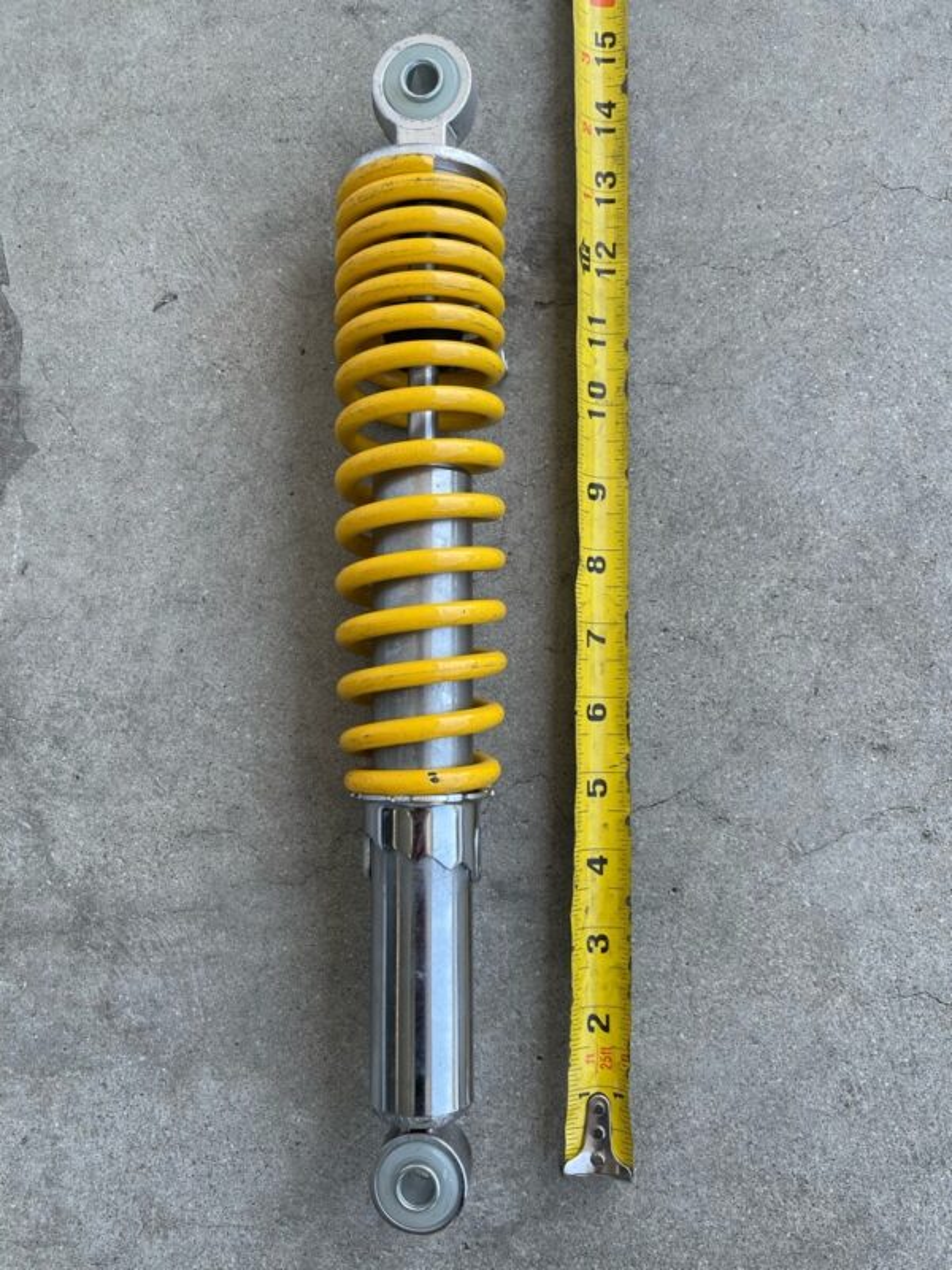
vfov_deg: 67.3
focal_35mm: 26
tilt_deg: -86.0
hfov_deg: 53.1
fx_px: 953
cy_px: 635
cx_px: 476
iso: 32
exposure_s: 1/545
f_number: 1.6
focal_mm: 5.1
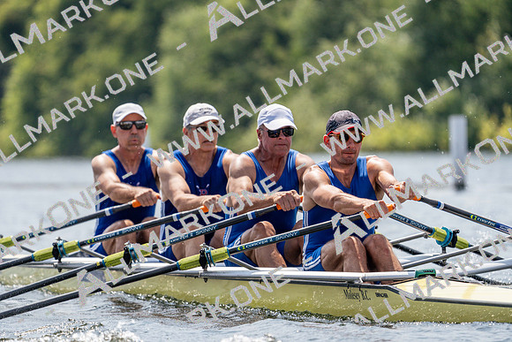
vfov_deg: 3.5
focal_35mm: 397
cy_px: 171
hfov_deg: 5.2
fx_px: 5647
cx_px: 256
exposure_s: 1/1600
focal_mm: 397
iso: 250
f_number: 6.3
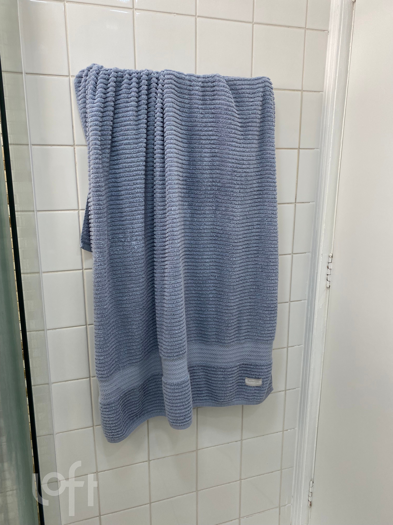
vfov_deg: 67.3
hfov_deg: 53.1
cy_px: 262
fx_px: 394
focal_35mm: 26
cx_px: 196
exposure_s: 1/120
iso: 64
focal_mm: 4.25
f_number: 1.8
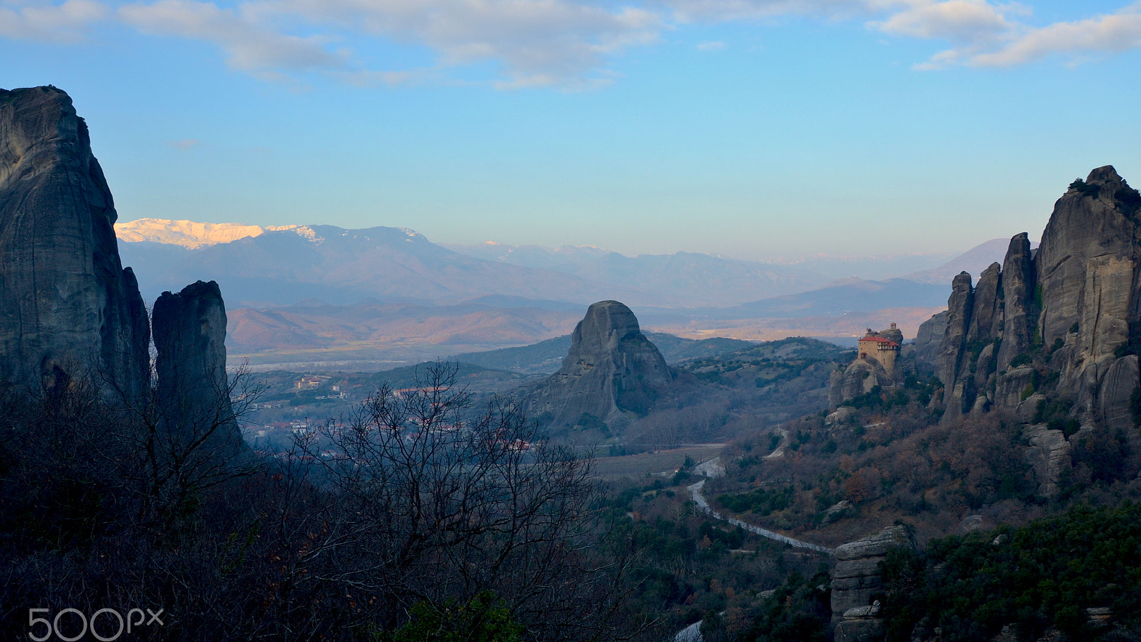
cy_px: 333
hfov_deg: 61.0
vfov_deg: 36.7
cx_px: 564
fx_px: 968
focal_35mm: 32
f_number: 9
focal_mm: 20
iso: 200
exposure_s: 1/160
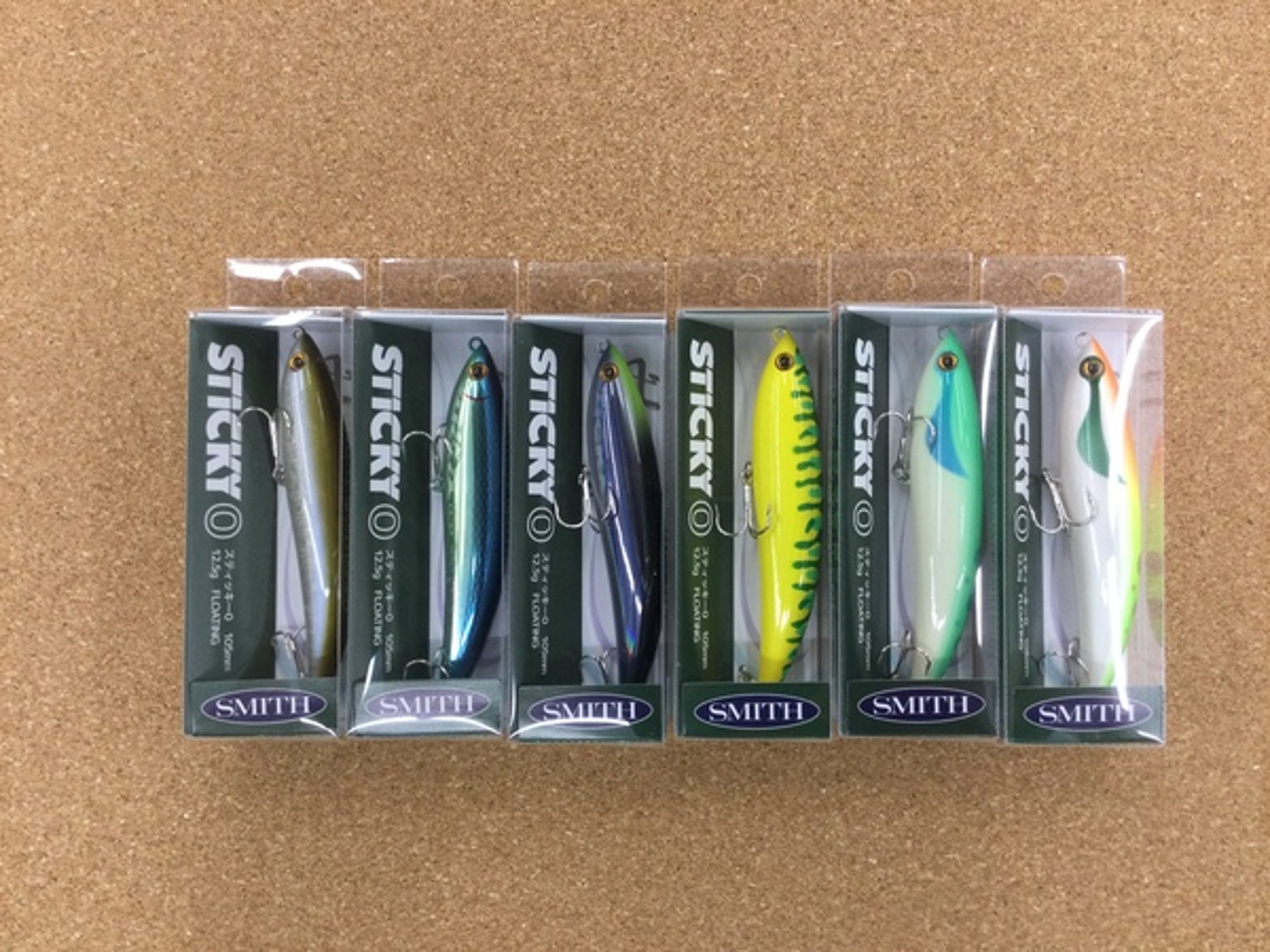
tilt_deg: -86.8
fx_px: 1137
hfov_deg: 58.4
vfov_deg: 45.4
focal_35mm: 31
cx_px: 635
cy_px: 476
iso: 50
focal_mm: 3.3
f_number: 2.4
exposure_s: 1/30
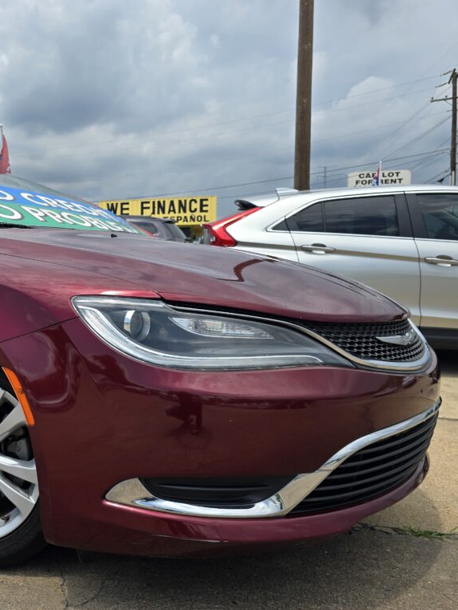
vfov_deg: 58.4
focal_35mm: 31
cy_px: 303
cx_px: 62
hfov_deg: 42.4
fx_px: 547
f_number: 1.7
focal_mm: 6.3
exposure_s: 1/1002
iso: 12
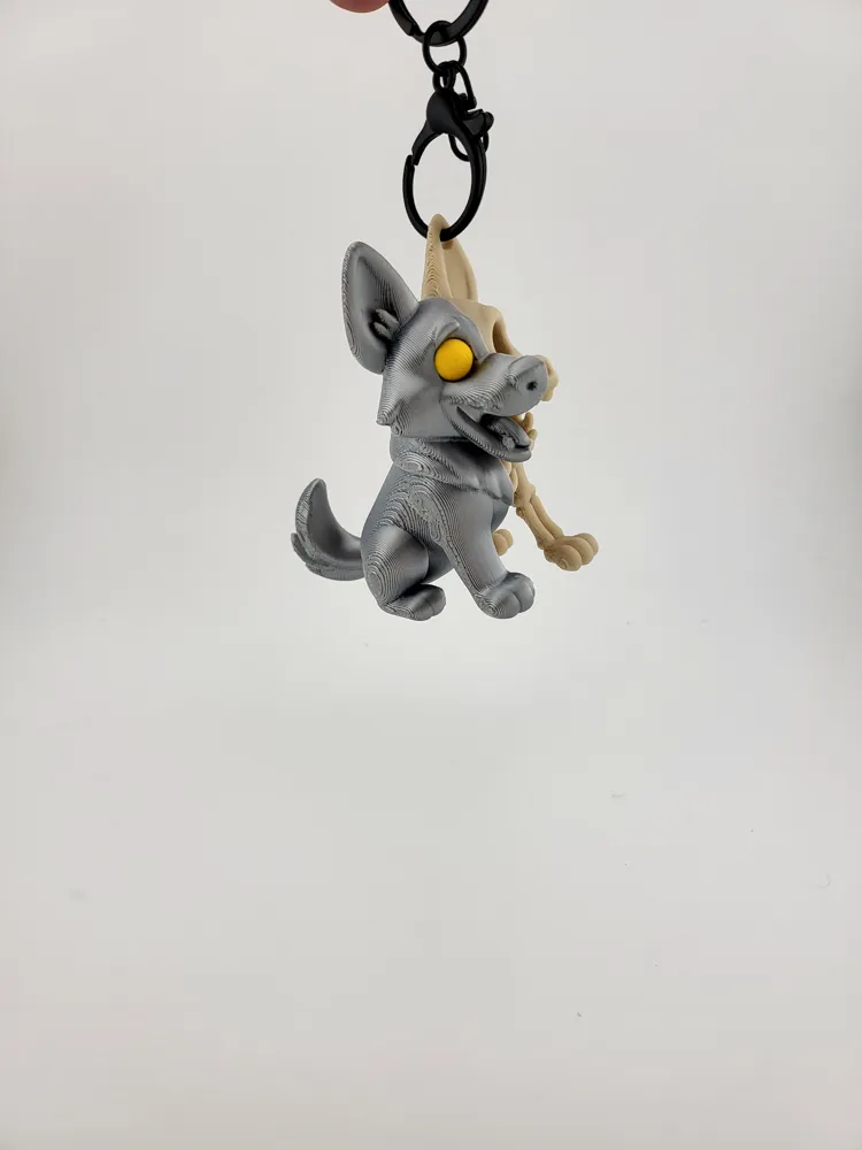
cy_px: 575
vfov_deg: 71.6
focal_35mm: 24
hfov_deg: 56.8
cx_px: 431
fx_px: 797
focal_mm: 5
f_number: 1.8
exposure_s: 1/280
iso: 64
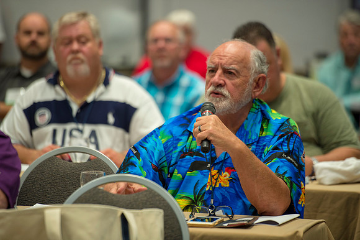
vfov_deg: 6.9
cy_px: 120
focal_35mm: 200
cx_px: 180
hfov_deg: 10.3
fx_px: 1999
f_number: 2.8
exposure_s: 1/160
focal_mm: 200
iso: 1250
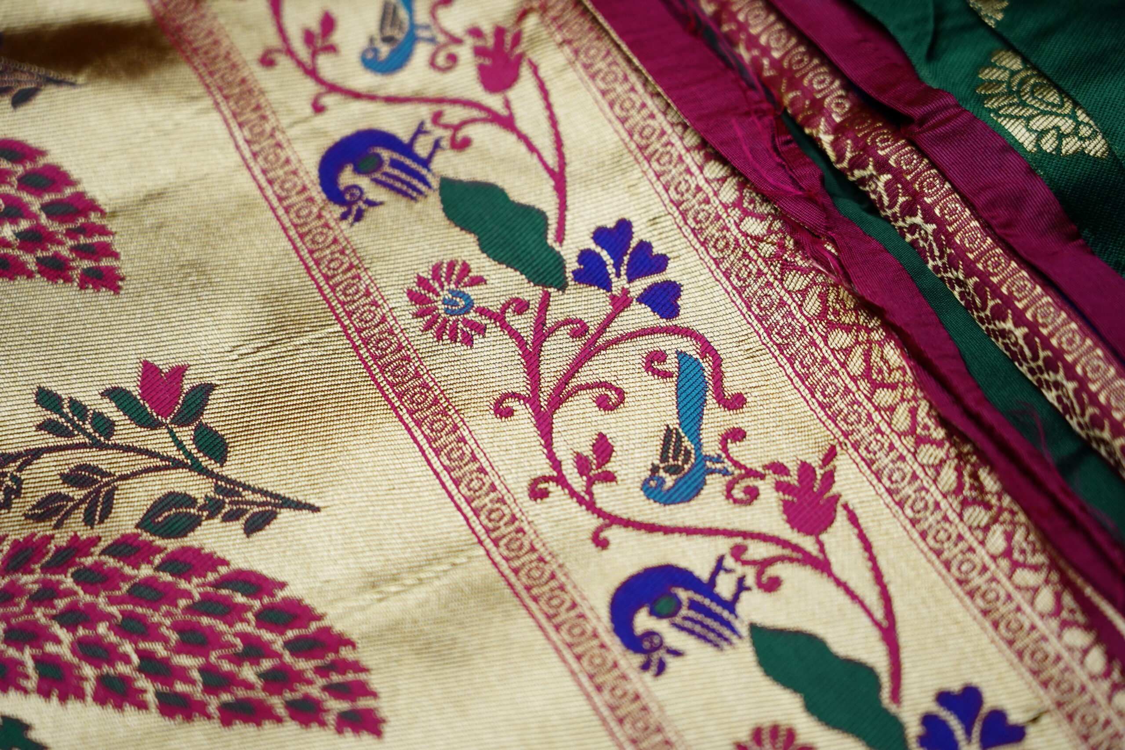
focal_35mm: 105
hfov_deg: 19.5
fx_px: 3281
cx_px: 562
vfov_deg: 13.0
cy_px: 375
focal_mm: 105
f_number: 4
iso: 2000
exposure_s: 1/640
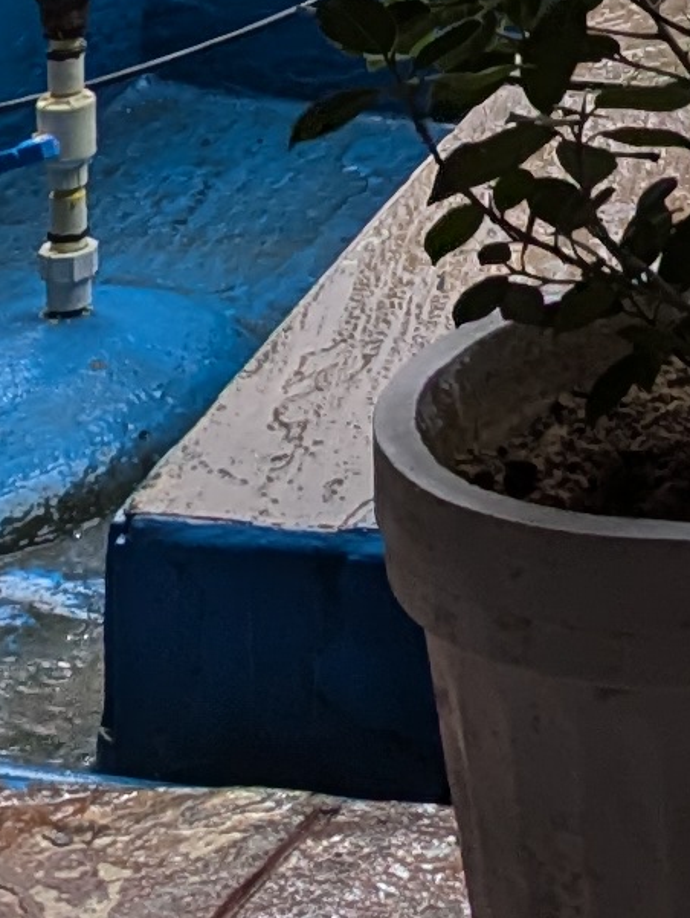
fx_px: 4324
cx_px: 1733
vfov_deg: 10.8
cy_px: -1086
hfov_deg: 8.3
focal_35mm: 163
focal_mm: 6.81
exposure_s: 1/98.4
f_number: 1.85
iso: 43
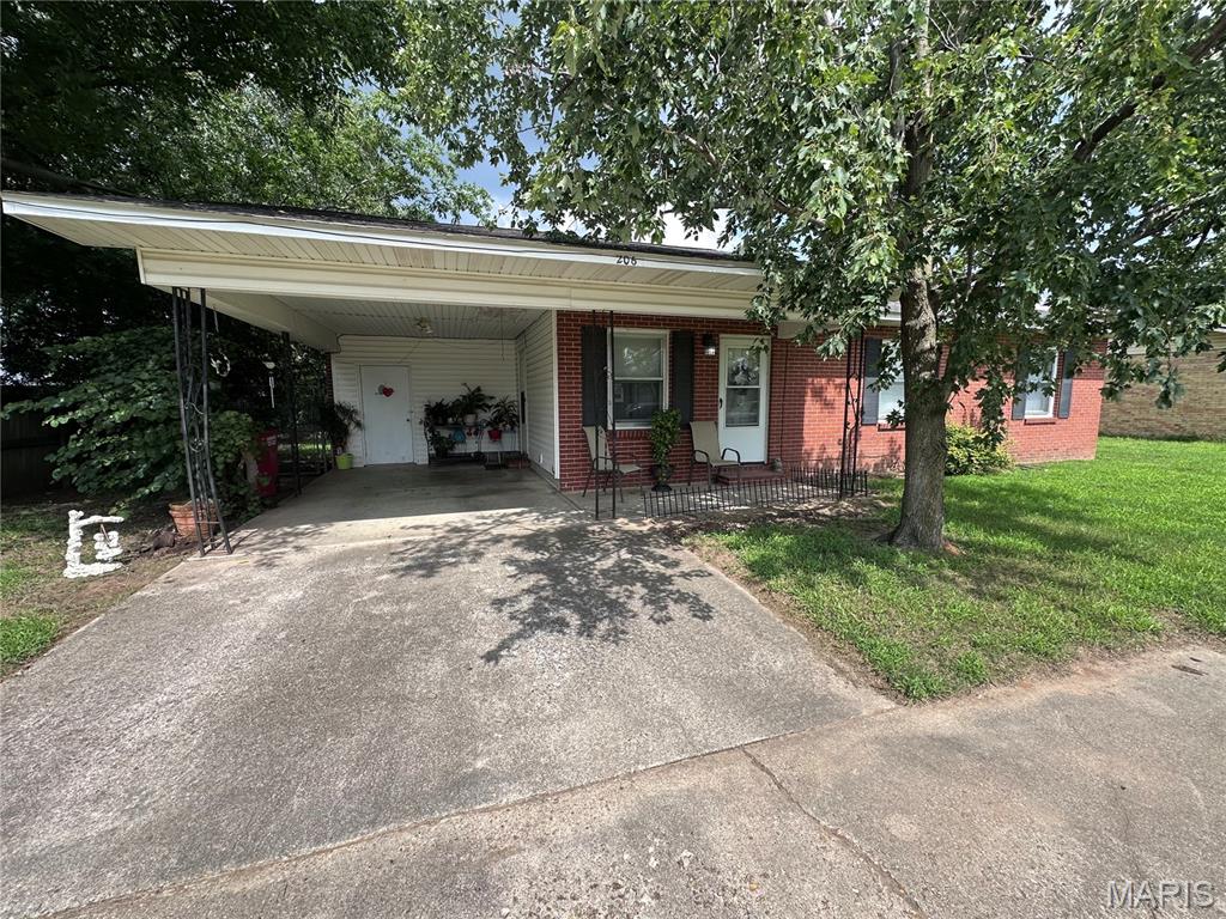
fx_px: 496
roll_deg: +0.7
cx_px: 613
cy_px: 460
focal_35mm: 14
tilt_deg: -6.4
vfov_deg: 85.7
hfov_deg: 102.1
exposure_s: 1/997
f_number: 2.2
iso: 40
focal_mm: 2.22
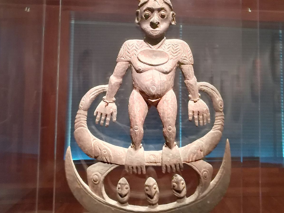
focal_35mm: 35
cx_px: 142
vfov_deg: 40.2
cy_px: 73
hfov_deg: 52.6
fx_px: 287
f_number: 2.2
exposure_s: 1/15
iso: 640
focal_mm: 3.83
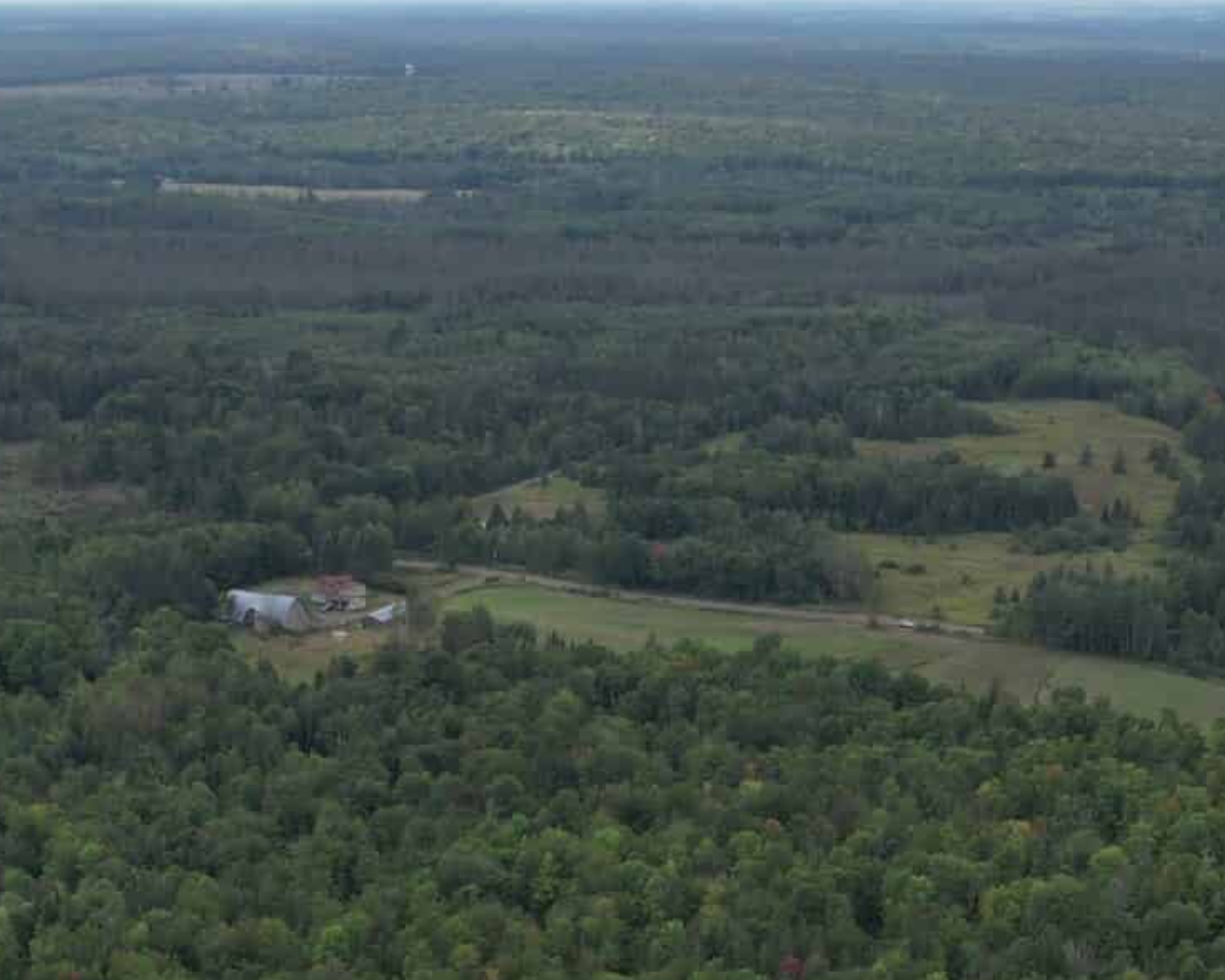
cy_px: 714
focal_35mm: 72
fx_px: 2610
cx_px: 913
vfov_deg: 21.1
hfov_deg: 26.1
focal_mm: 8.38
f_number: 2.8
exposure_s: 1/1250
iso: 100
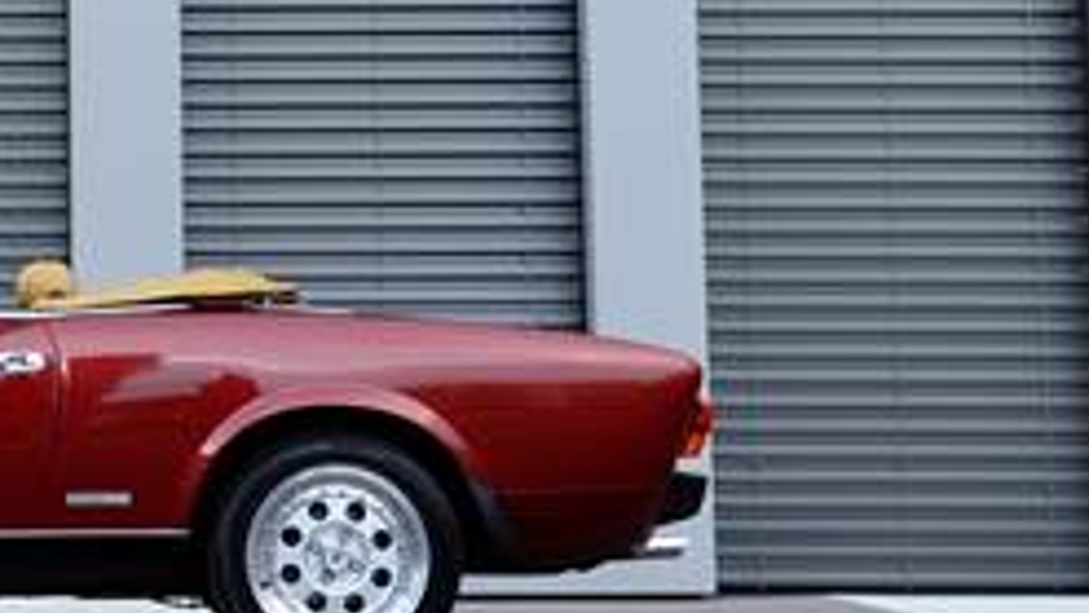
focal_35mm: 130
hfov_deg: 16.0
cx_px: -150
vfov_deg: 9.2
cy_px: -115
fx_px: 3754
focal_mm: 32
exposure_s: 1/80
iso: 200
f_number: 6.3
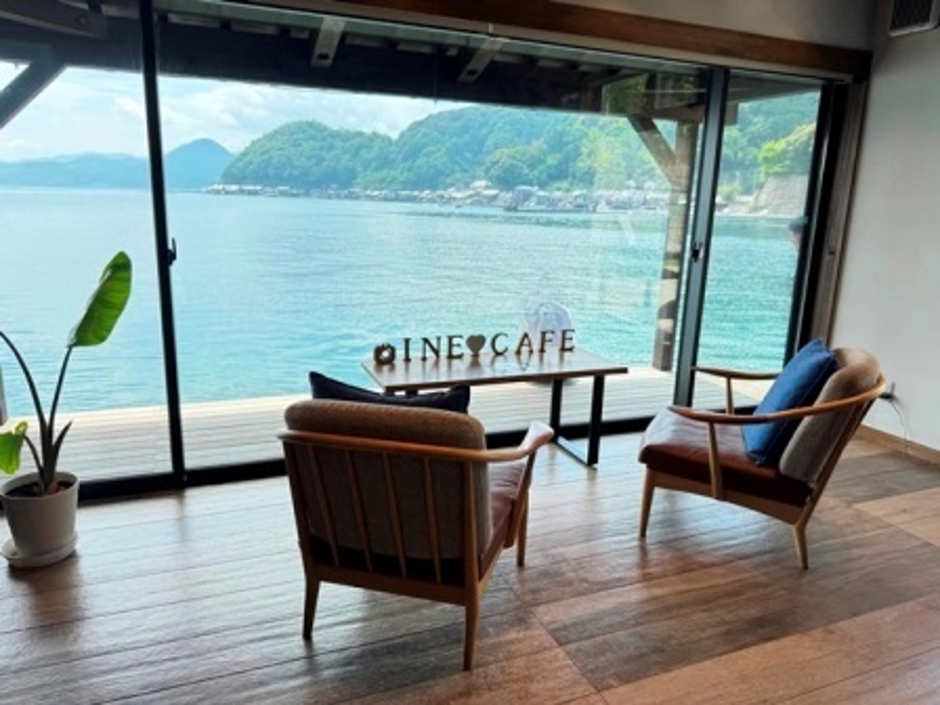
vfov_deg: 56.8
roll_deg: -1.6
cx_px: 470
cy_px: 352
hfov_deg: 71.6
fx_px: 652
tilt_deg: -13.2
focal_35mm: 24
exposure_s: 1/658
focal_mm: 6.76
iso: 80
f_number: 1.78
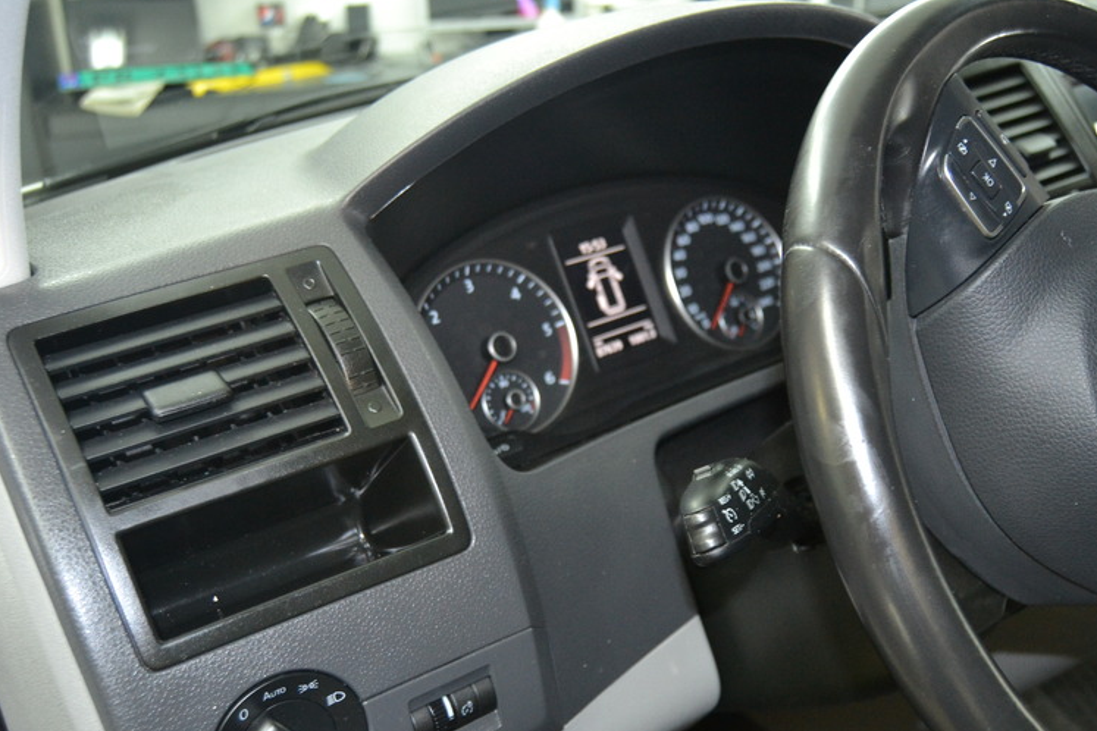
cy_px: 385
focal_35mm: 37
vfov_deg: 35.9
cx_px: 626
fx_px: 1127
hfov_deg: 51.7
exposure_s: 1/60
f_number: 3.5
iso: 1100
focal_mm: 18
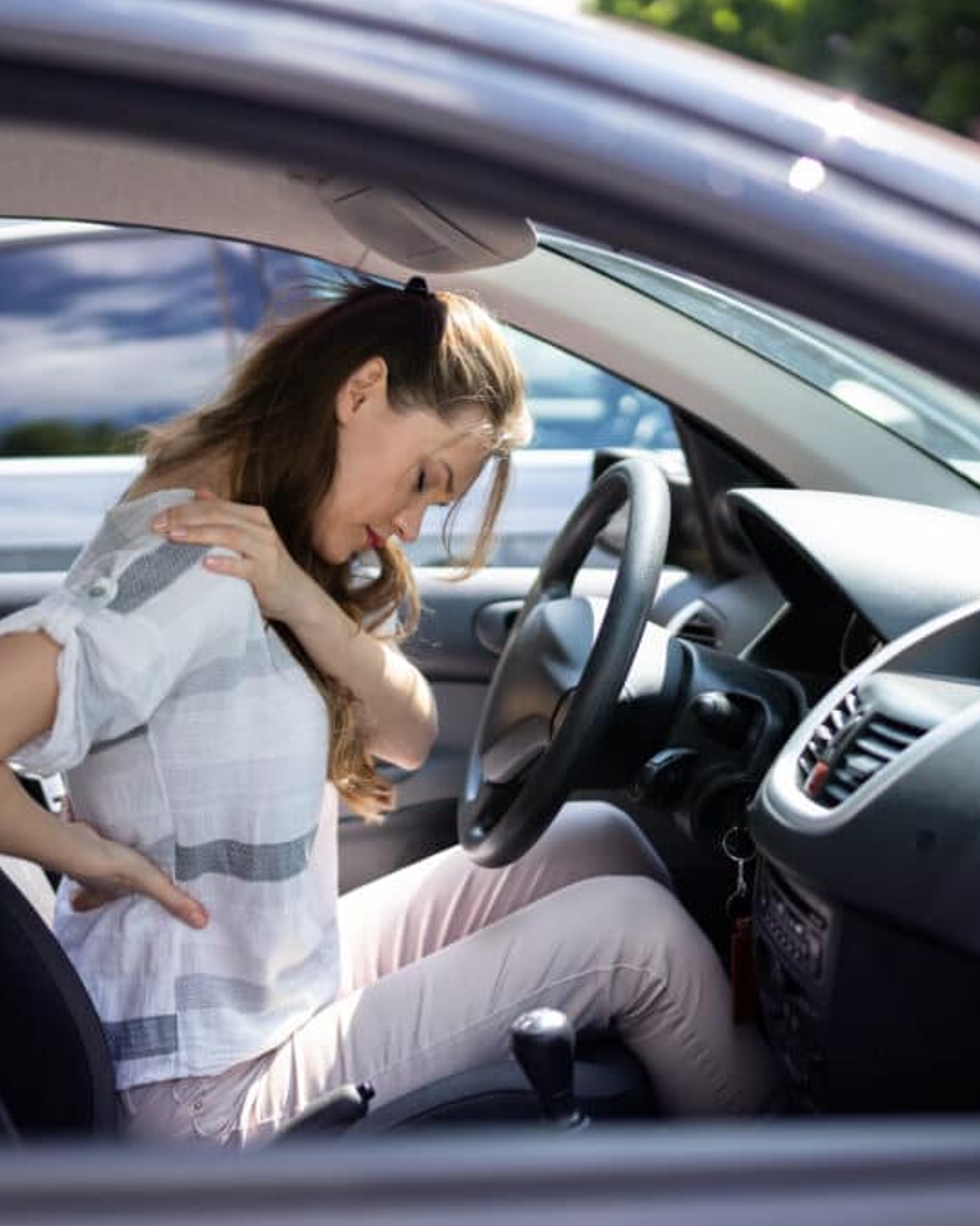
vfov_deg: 37.3
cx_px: 421
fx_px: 1814
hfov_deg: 30.2
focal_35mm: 50
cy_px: 618
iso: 50
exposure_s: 1/1250
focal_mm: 35
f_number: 1.3
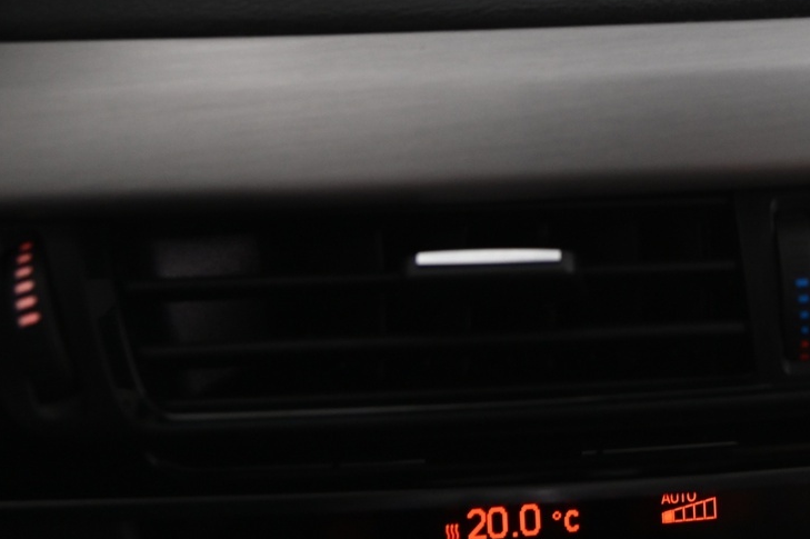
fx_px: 1754
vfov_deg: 17.0
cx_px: 771
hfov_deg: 25.0
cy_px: -43
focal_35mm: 78
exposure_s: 1/25
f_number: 4
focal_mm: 35
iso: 2000
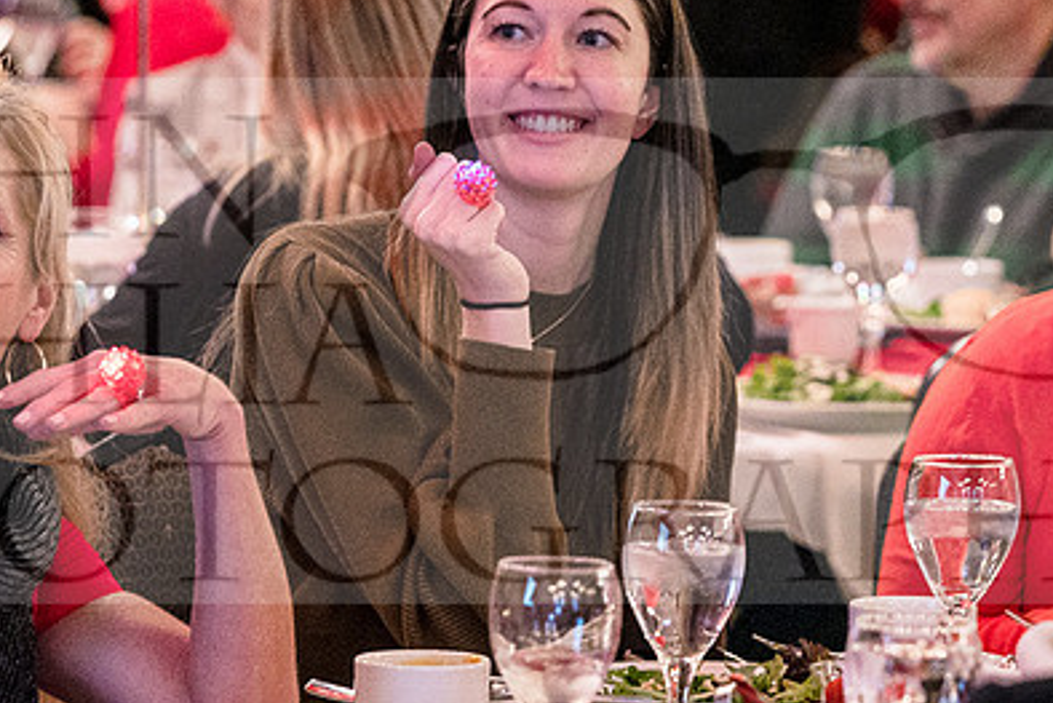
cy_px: 196
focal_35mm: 262
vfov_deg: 5.2
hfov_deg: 7.9
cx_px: 484
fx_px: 7666
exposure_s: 1/100
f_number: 4
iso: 6400
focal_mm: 119
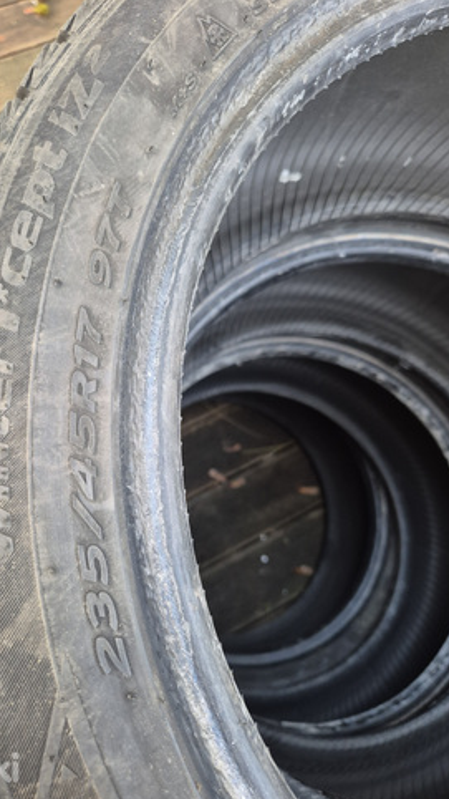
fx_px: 551
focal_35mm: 26
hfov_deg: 44.0
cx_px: 165
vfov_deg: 71.9
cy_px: 411
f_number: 1.8
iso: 500
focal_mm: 5.4
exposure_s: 1/100
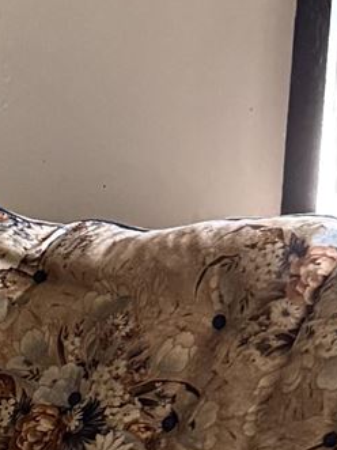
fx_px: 2169
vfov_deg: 11.8
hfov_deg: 7.8
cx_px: -622
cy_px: 313
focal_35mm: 167
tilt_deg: -9.3
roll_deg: -0.9
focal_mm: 6.76
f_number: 1.78
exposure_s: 1/60
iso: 500
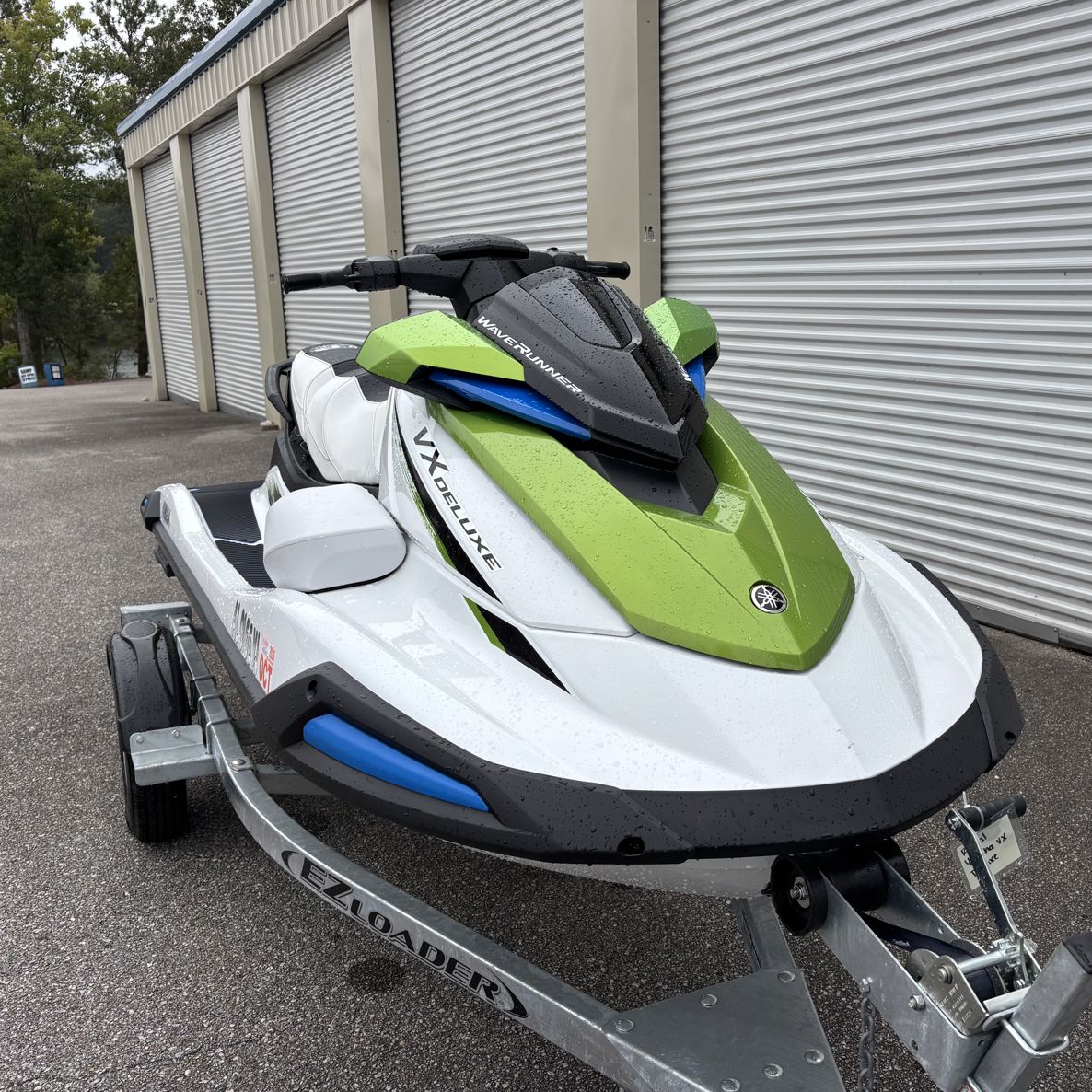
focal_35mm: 31
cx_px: 605
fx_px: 1106
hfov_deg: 52.4
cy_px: 547
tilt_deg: -13.3
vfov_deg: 52.5
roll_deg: +1.1
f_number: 1.6
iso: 50
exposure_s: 1/1027
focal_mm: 5.96
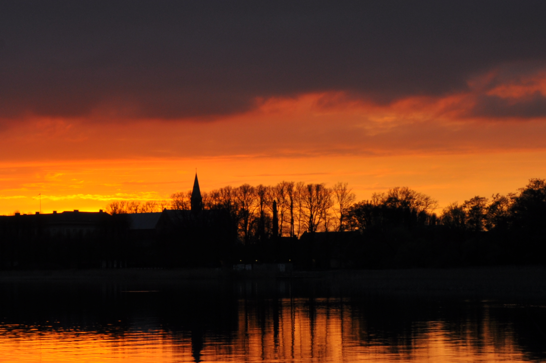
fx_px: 1454
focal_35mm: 96
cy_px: 217
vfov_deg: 14.2
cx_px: 175
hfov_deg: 21.2
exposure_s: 1/15
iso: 200
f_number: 13
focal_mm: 38
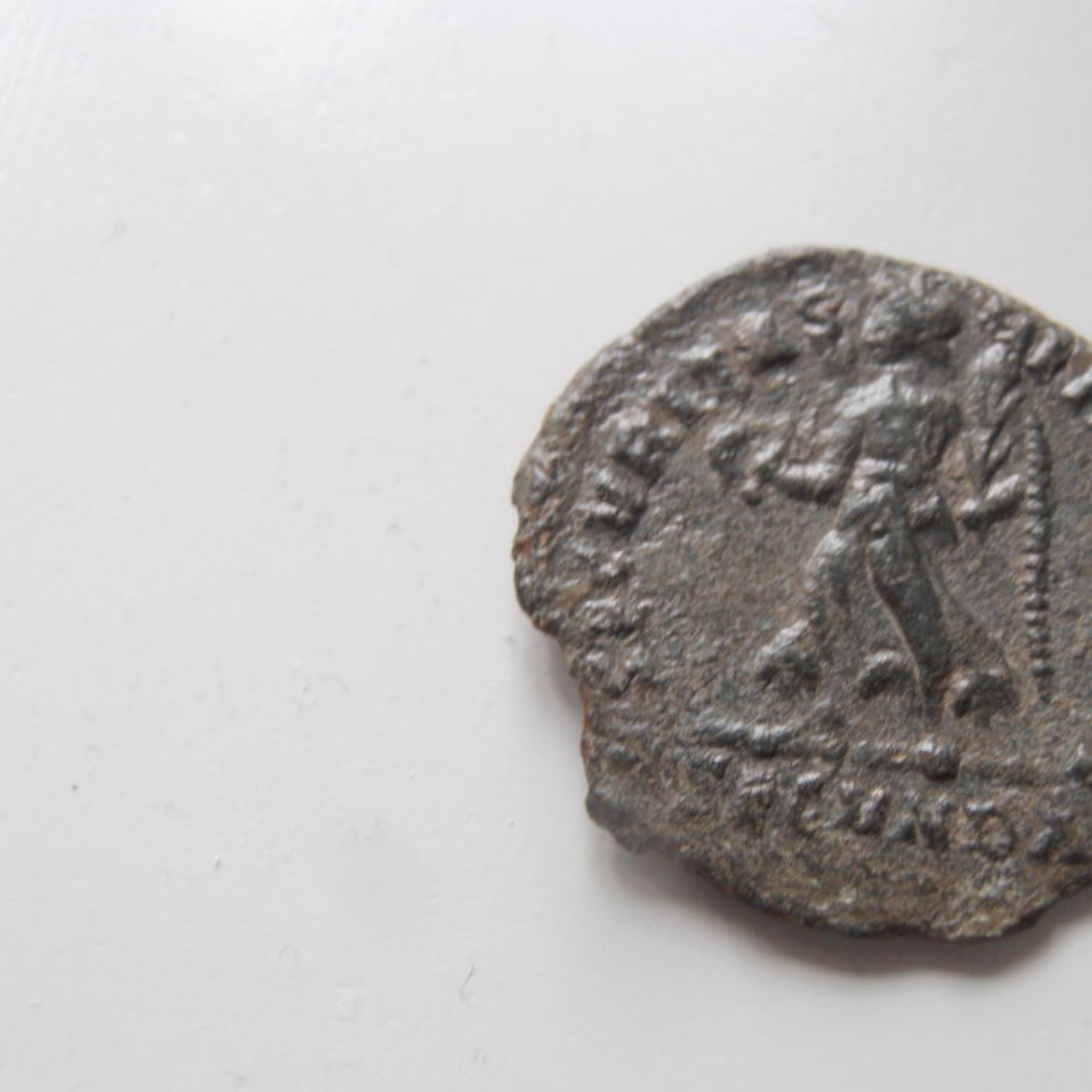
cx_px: 670
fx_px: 1570
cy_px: 550
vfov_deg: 38.3
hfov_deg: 38.1
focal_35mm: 44
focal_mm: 6.61
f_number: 3.9
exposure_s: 1/25
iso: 125
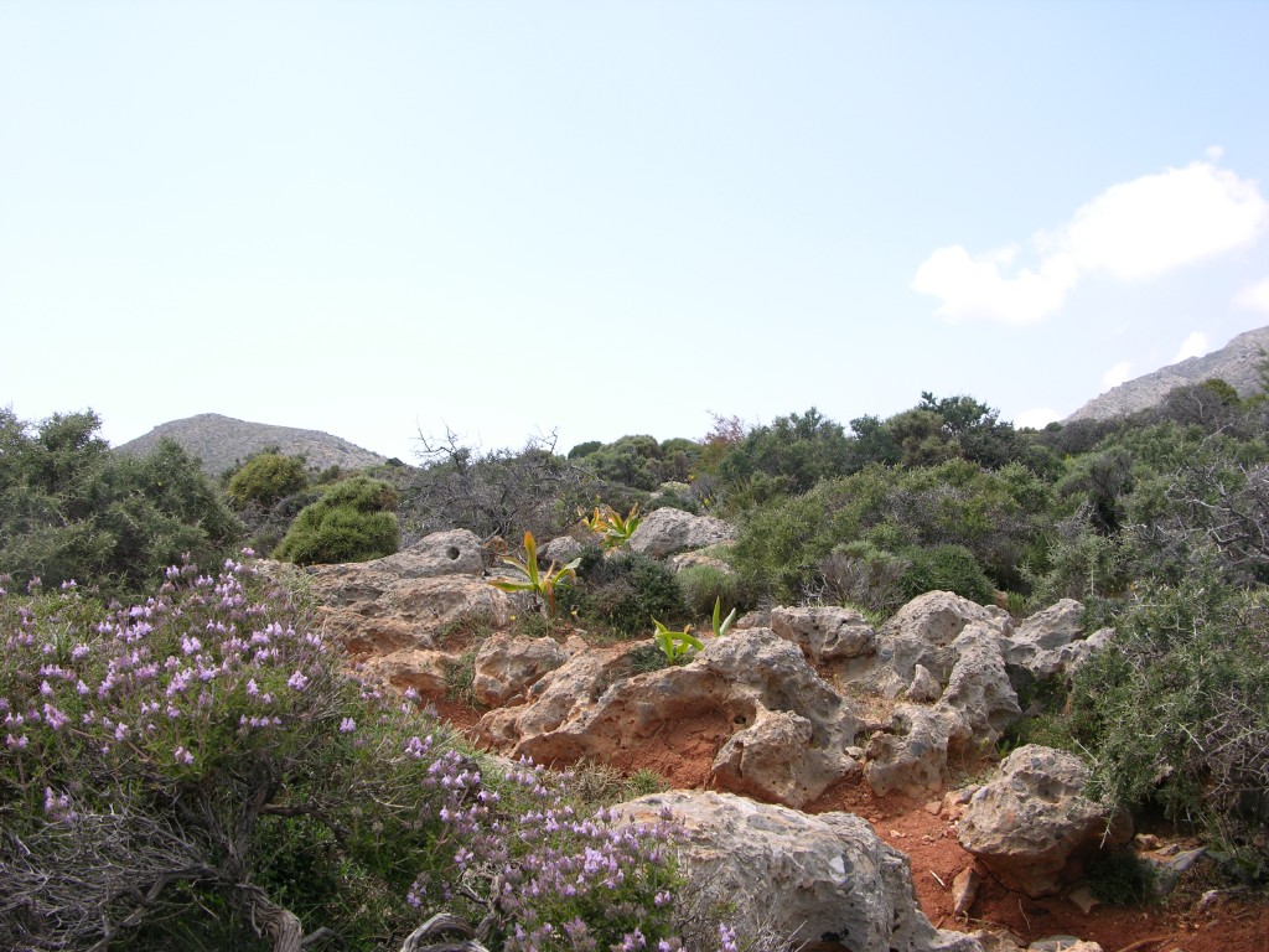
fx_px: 1283
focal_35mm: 35
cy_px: 476
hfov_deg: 52.6
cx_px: 634
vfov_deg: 40.7
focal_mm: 8.9
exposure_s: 1/187
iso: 50
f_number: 5
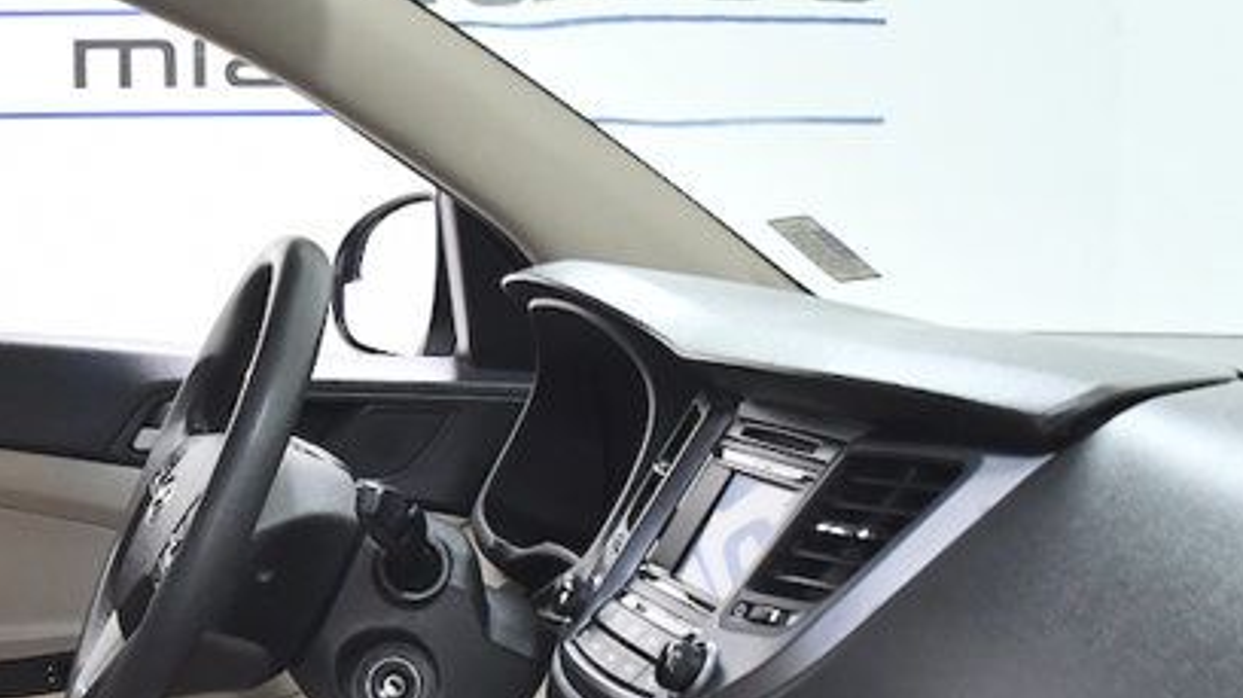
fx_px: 2339
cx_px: 43
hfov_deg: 28.2
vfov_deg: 16.9
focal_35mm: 71
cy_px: 529
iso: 1250
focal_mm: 18
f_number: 4
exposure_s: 1/320
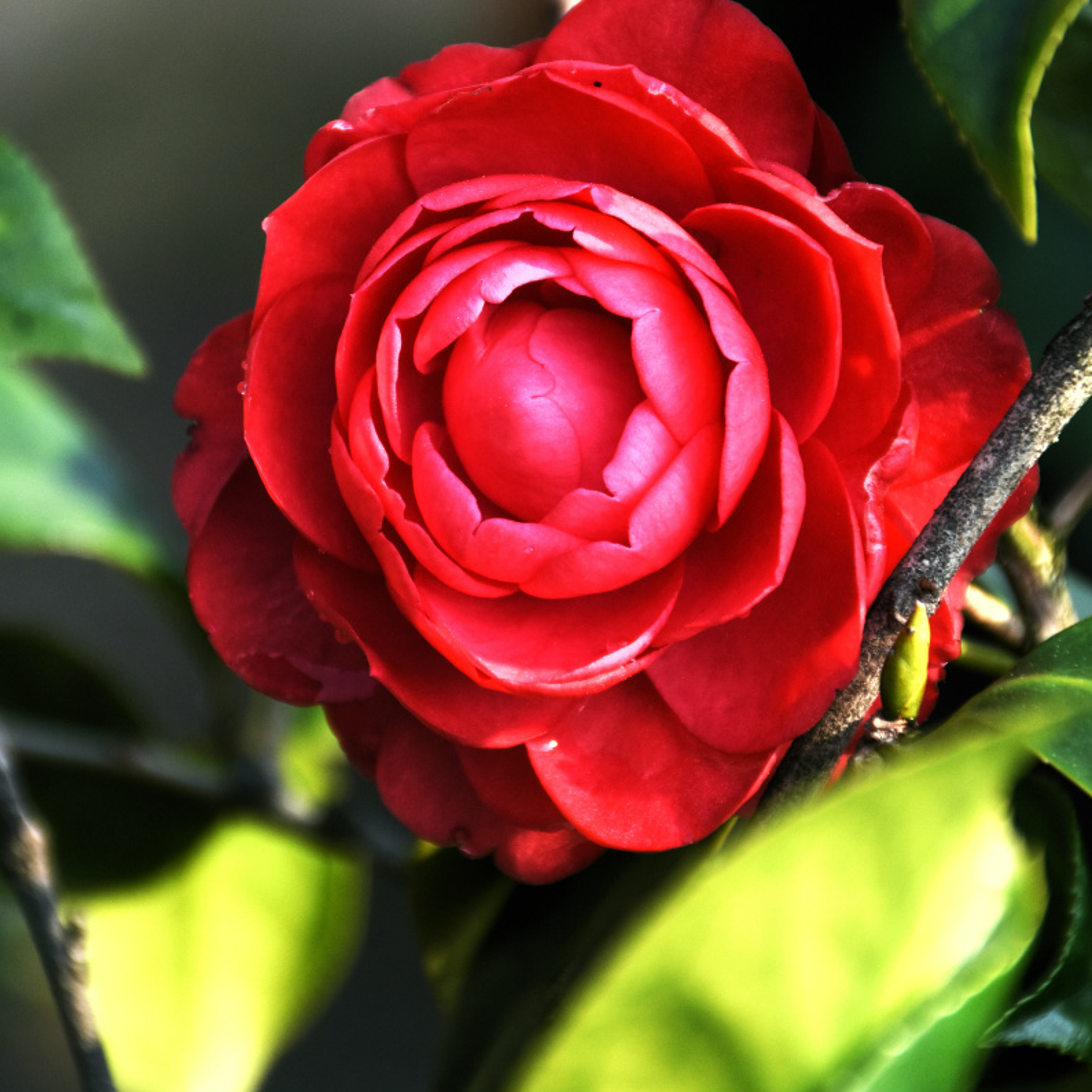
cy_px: 398
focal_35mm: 250
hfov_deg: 7.0
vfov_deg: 7.0
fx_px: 8923
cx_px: 545
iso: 500
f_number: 8
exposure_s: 1/1000
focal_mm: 130
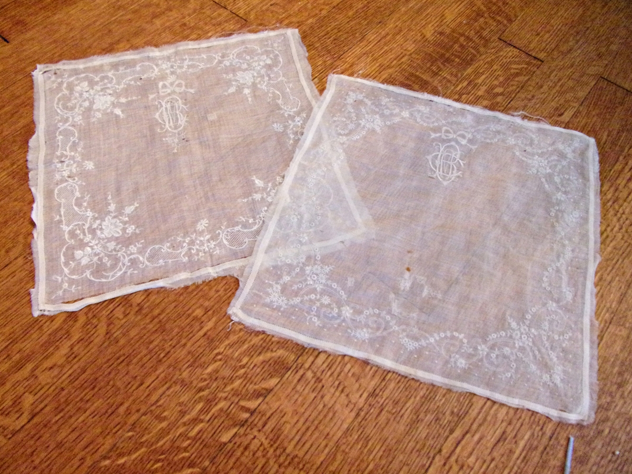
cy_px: 237
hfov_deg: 71.6
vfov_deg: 56.8
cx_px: 316
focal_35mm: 24
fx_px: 438
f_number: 3.3
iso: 800
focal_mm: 4.3
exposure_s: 1/9
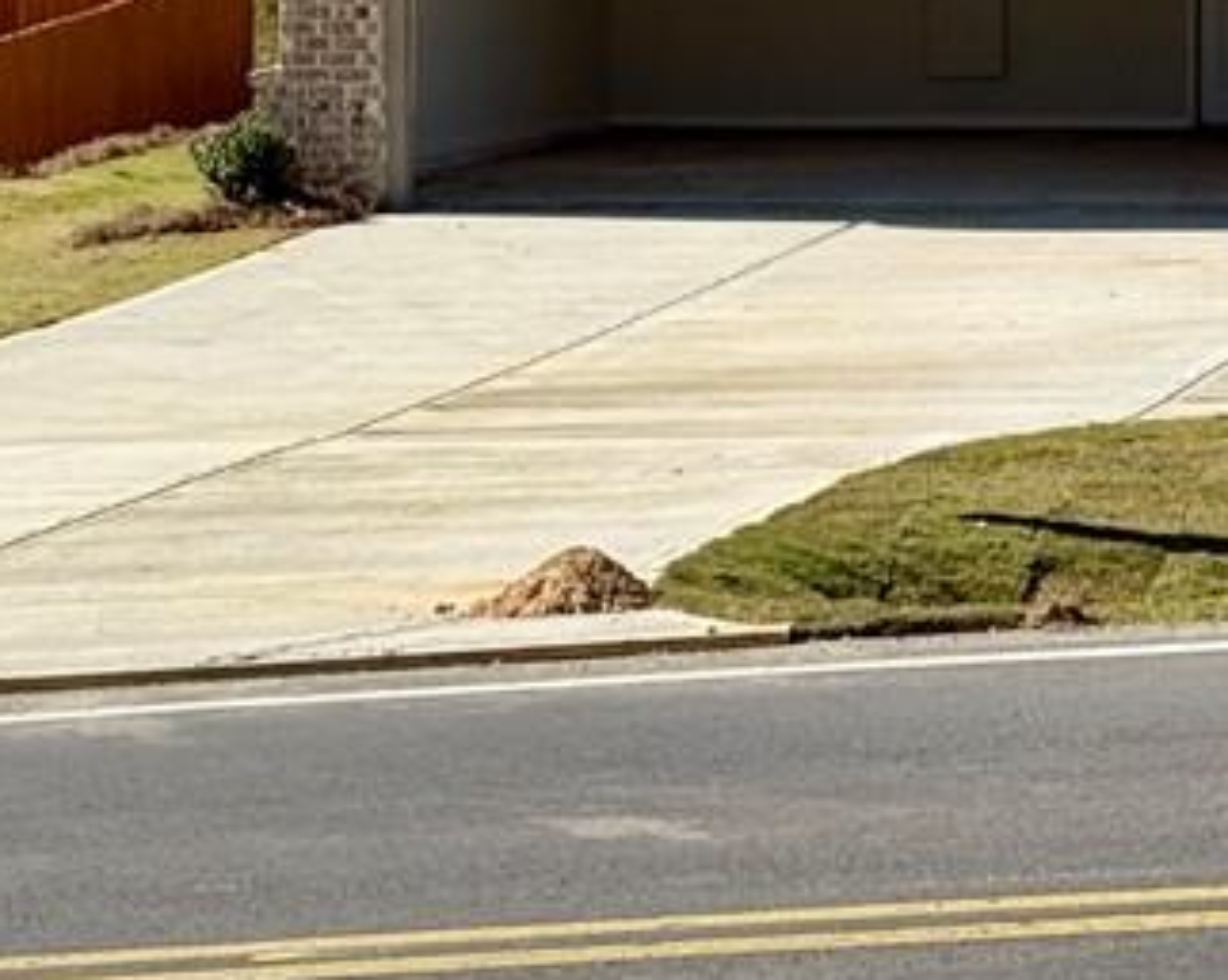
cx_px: 1811
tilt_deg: +0.9
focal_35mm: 149
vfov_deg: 10.1
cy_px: -383
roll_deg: -0.6
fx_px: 5410
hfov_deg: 12.4
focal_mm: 6.76
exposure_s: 1/4587
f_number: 1.78
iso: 64
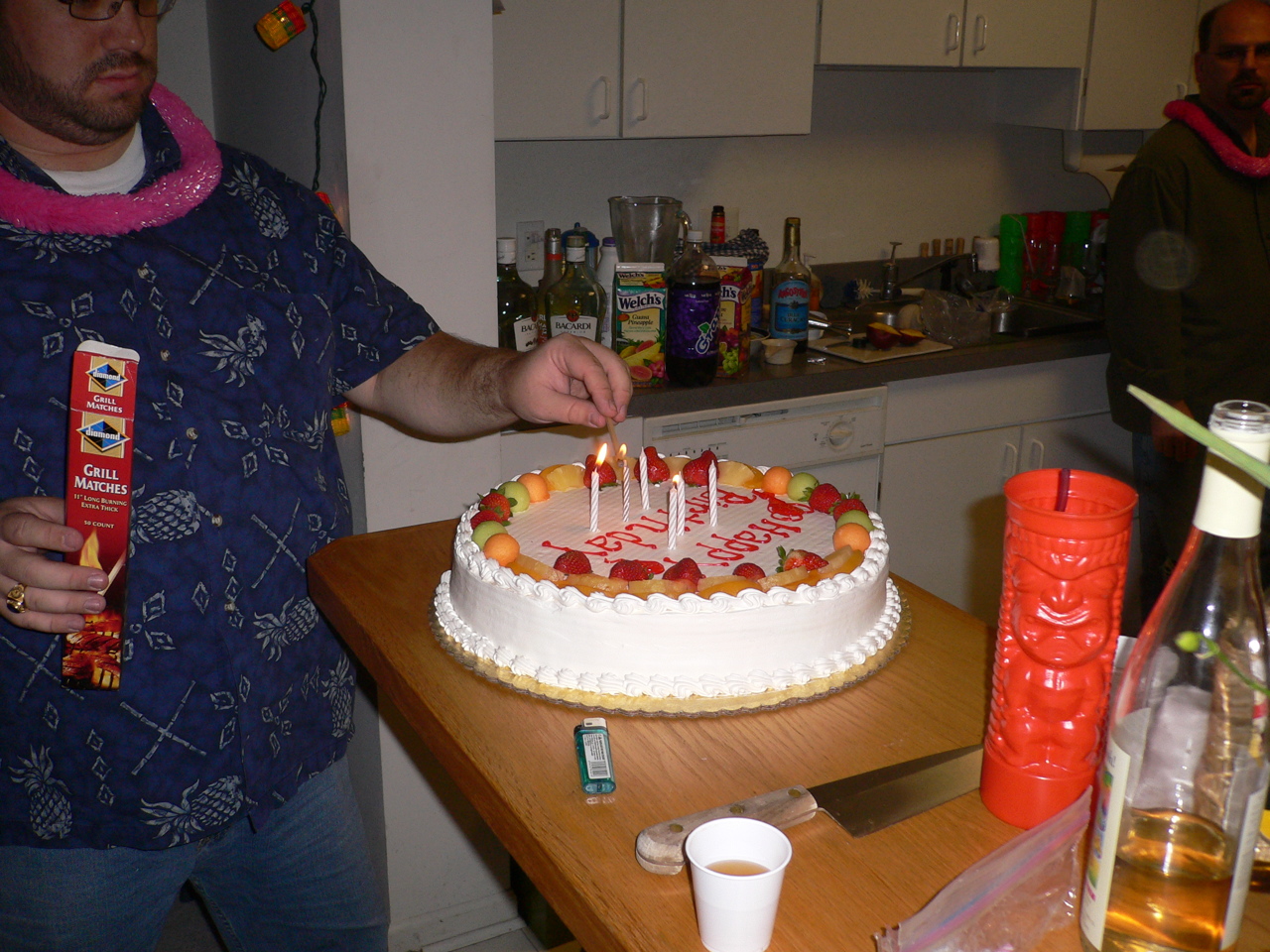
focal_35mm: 35
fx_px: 1284
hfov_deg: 52.6
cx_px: 635
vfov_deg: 40.7
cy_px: 476
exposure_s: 1/60
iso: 100
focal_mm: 5.8
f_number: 2.8
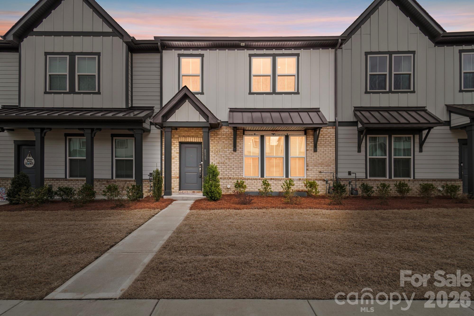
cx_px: 237
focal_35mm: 15
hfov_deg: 100.4
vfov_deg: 77.3
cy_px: 158
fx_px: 197
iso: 100
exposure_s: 1/250
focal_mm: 10
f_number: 4
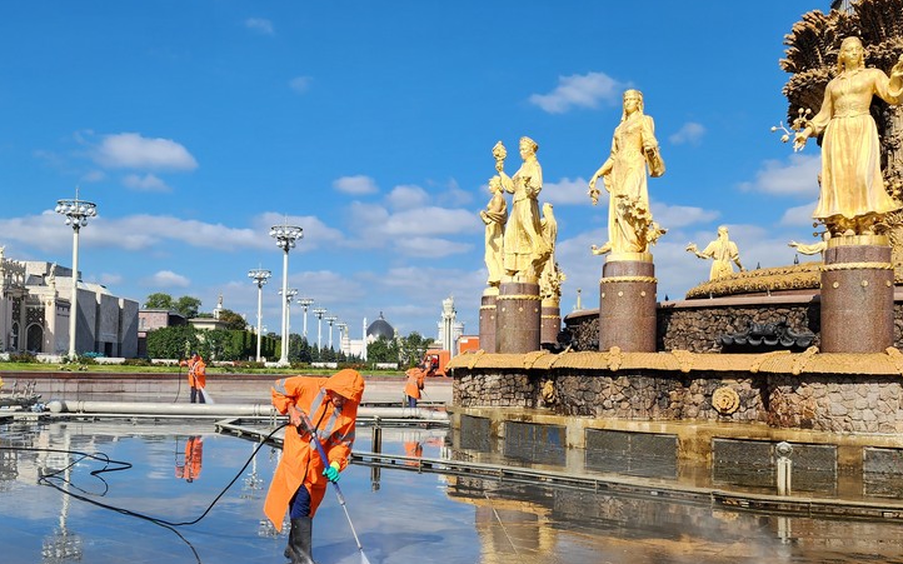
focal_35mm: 27
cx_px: 433
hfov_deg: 68.4
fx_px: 664
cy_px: 343
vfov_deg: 45.7
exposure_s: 1/1157
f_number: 1.8
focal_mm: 6.4
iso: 12
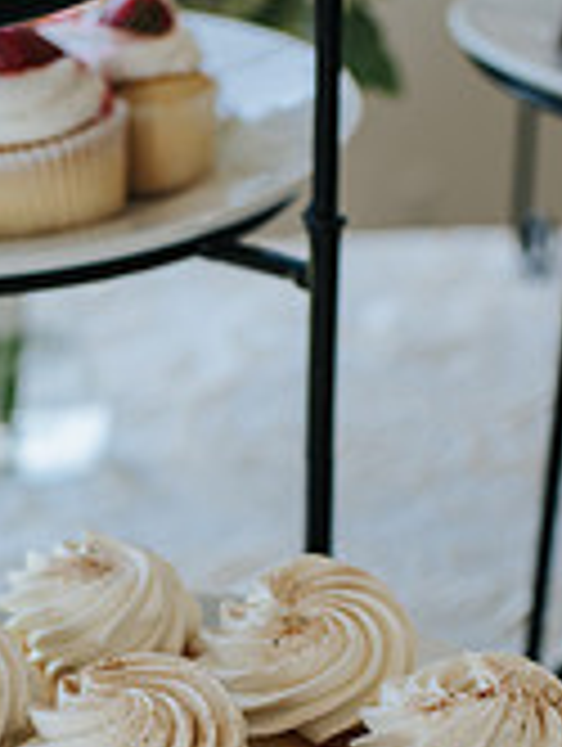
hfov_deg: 16.2
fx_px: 1965
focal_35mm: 91
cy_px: 608
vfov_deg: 21.2
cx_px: 160
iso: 450
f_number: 3.5
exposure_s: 1/320
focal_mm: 35
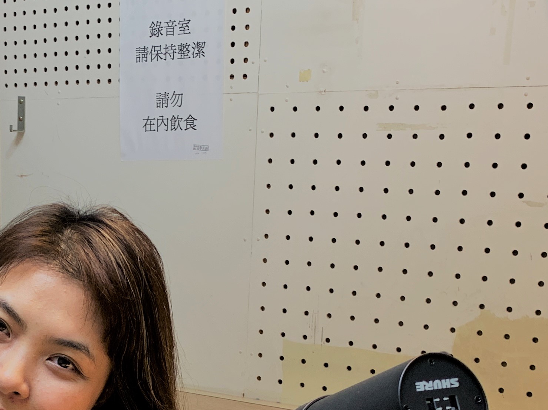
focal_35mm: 71
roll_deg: +0.0
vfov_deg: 19.8
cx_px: 47
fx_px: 1124
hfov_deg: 26.4
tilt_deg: -14.9
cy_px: 451
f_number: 1.8
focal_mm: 4.25
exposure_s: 1/60
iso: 80
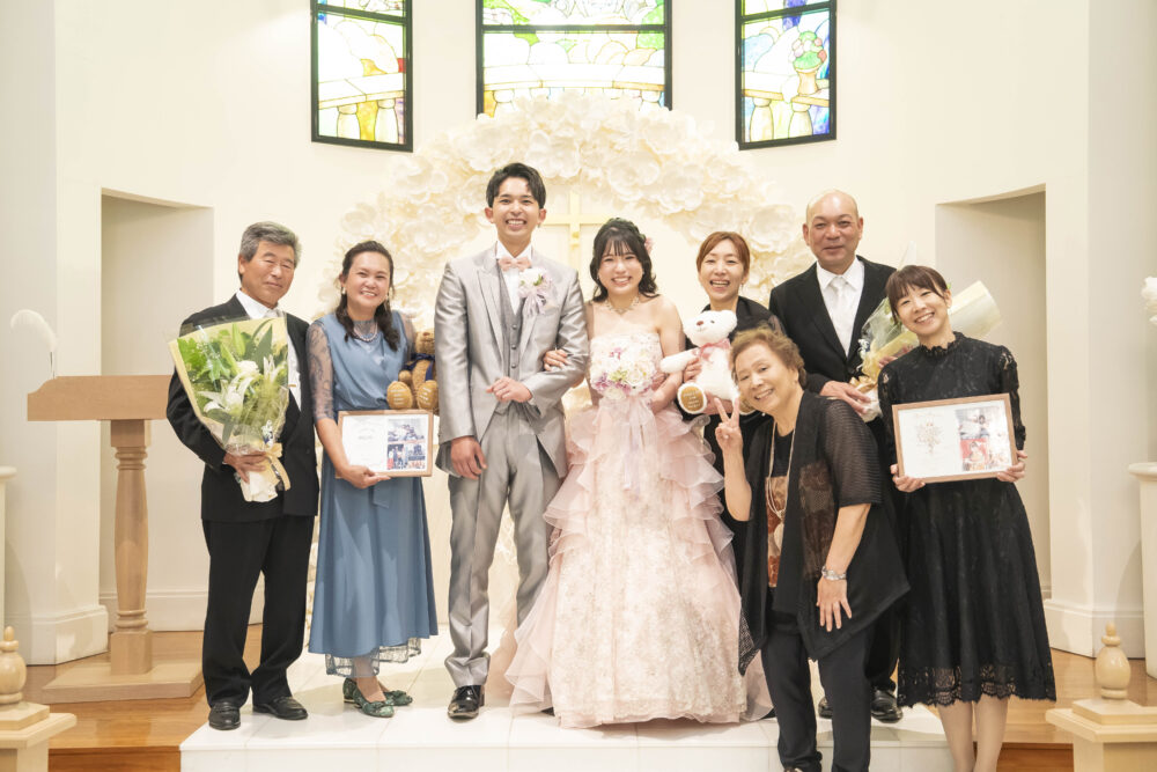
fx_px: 1318
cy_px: 386
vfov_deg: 32.6
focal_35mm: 41
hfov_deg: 47.4
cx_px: 578
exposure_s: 1/80
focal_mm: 41
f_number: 4
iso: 3200
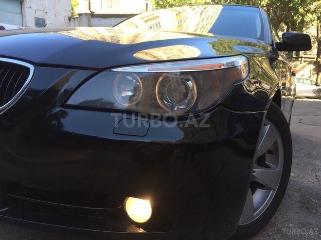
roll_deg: -1.3
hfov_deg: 61.7
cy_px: 120
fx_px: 269
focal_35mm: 29
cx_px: 160
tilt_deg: -13.8
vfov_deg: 48.2
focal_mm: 4.15
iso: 32
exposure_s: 1/229
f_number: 2.2
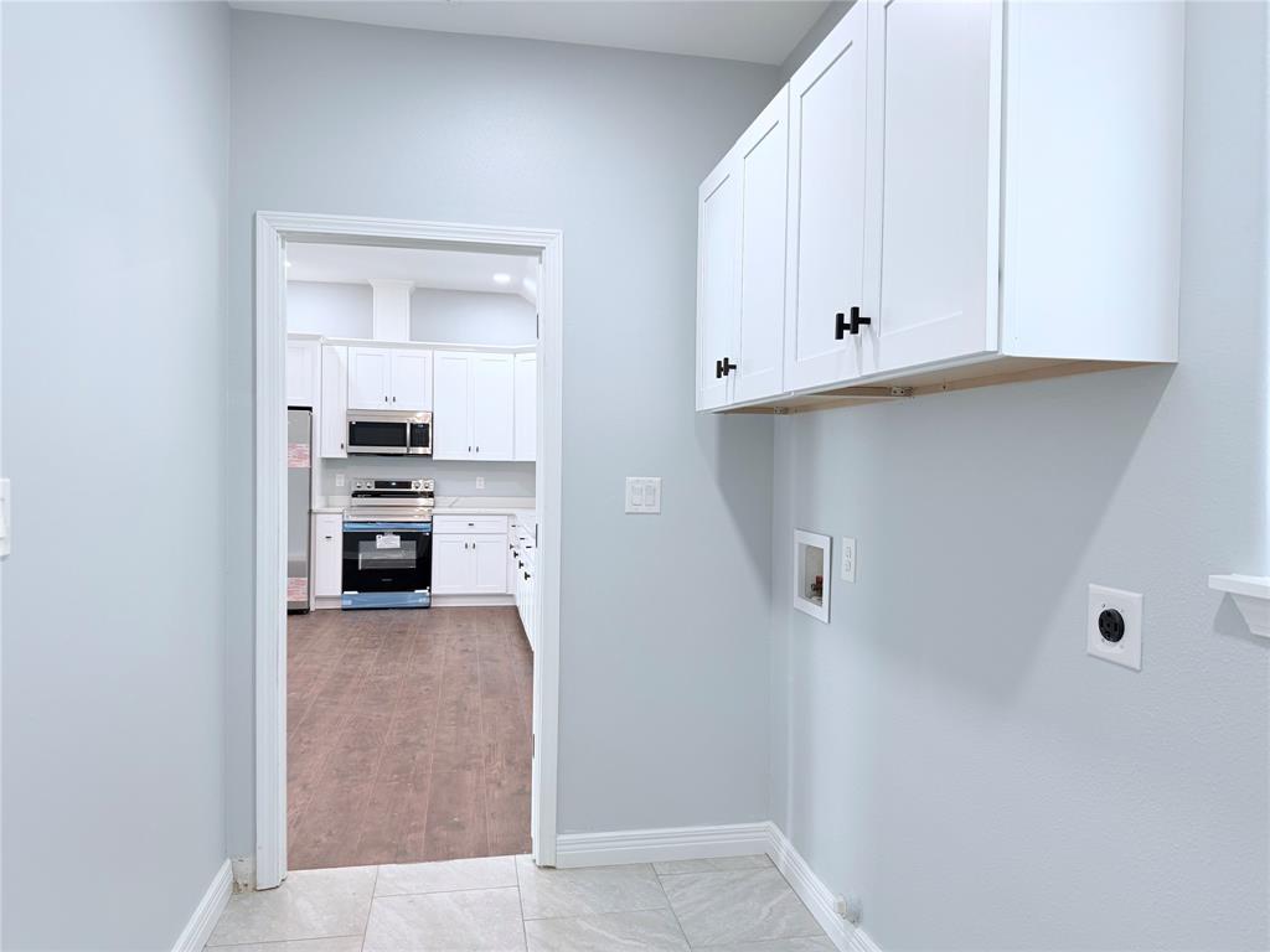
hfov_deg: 71.6
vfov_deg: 56.8
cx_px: 635
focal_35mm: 24
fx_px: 881
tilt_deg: -1.0
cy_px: 476
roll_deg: -0.2
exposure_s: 1/60
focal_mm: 6.76
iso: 160
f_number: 1.78
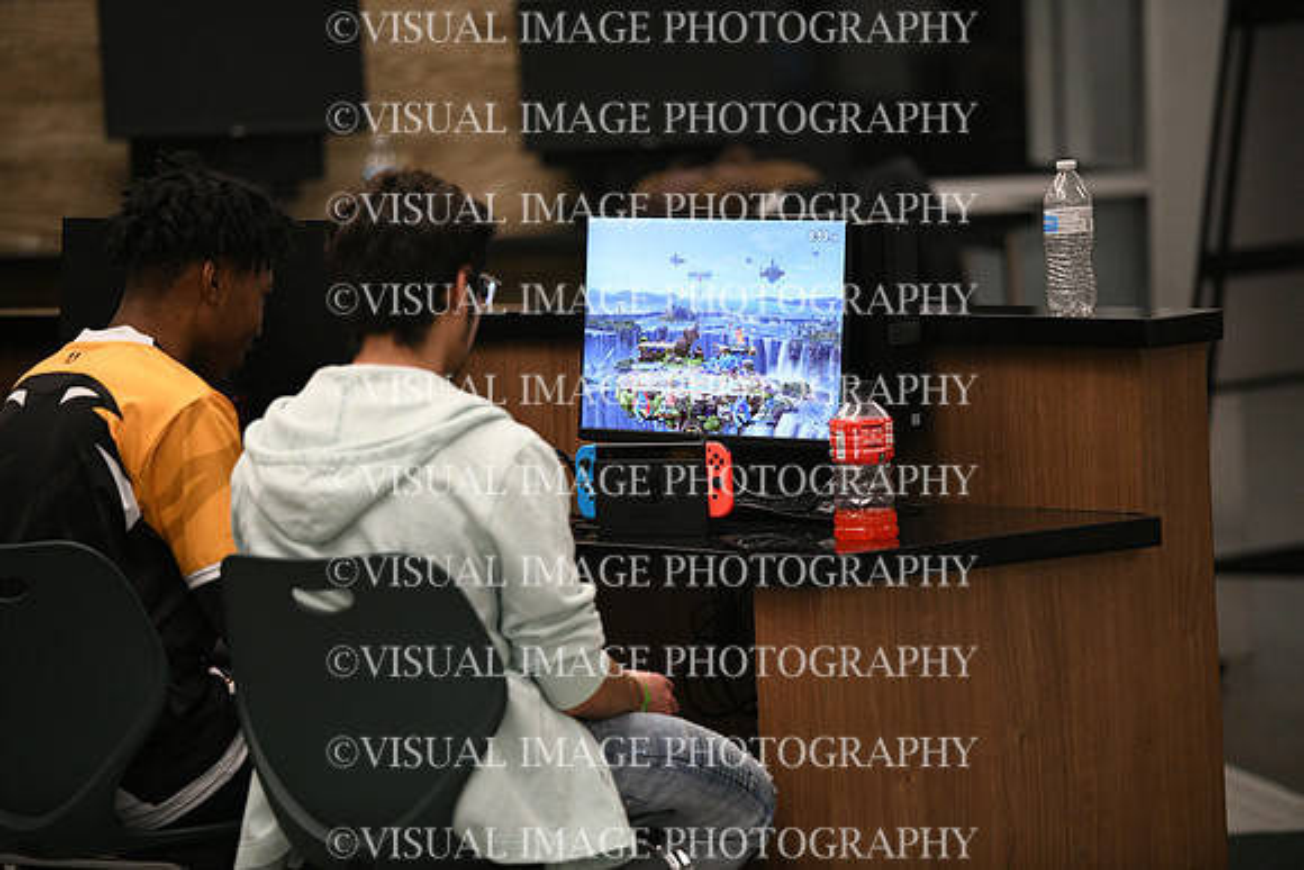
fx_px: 7246
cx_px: 652
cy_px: 435
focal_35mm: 200
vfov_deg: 6.9
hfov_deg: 10.3
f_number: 2.8
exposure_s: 1/200
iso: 2800
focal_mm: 200
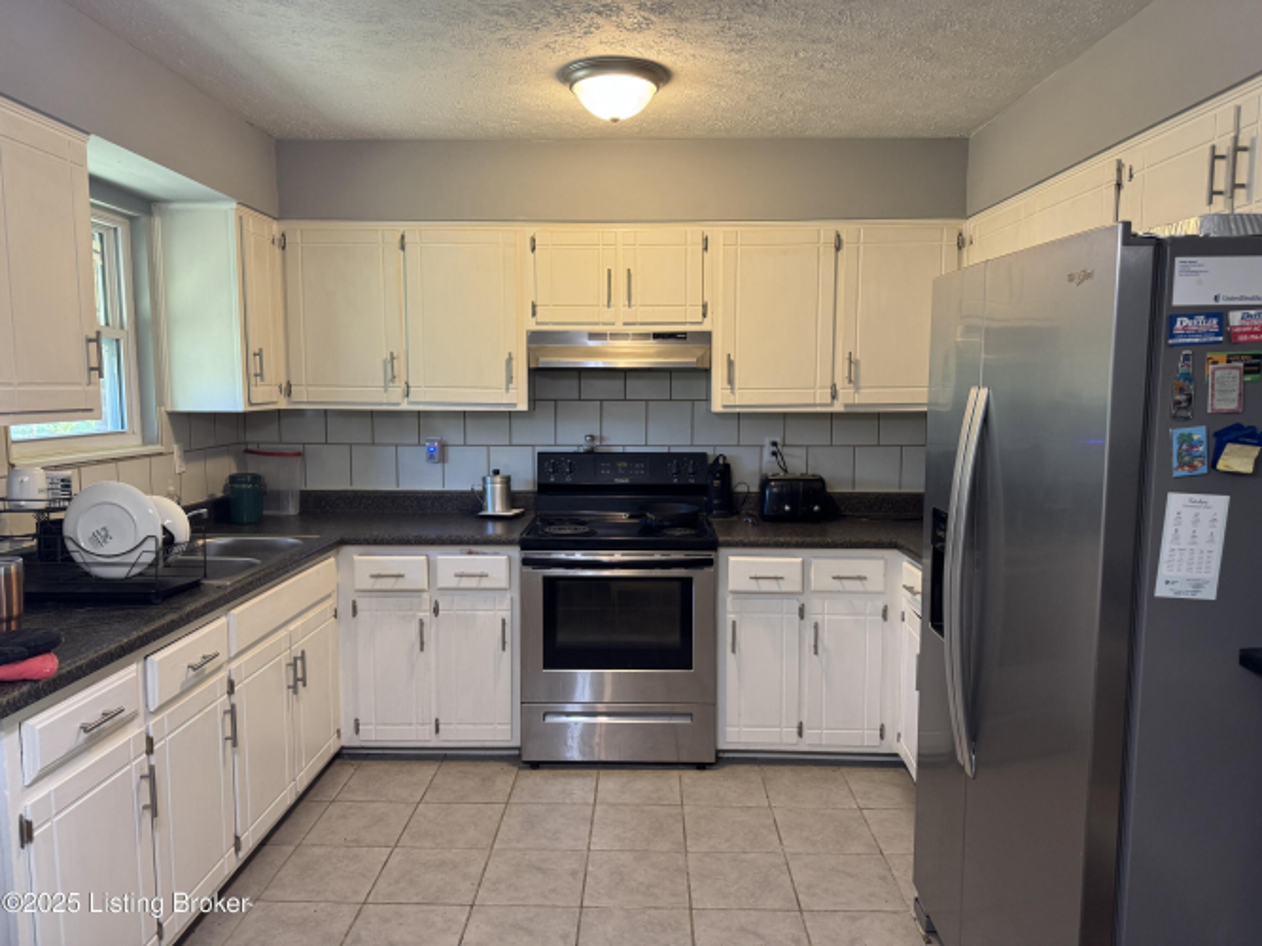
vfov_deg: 56.8
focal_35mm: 24
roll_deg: -0.3
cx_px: 631
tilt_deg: -6.1
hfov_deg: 71.6
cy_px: 473
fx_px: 875
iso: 160
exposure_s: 1/60
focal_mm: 6.76
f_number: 1.78
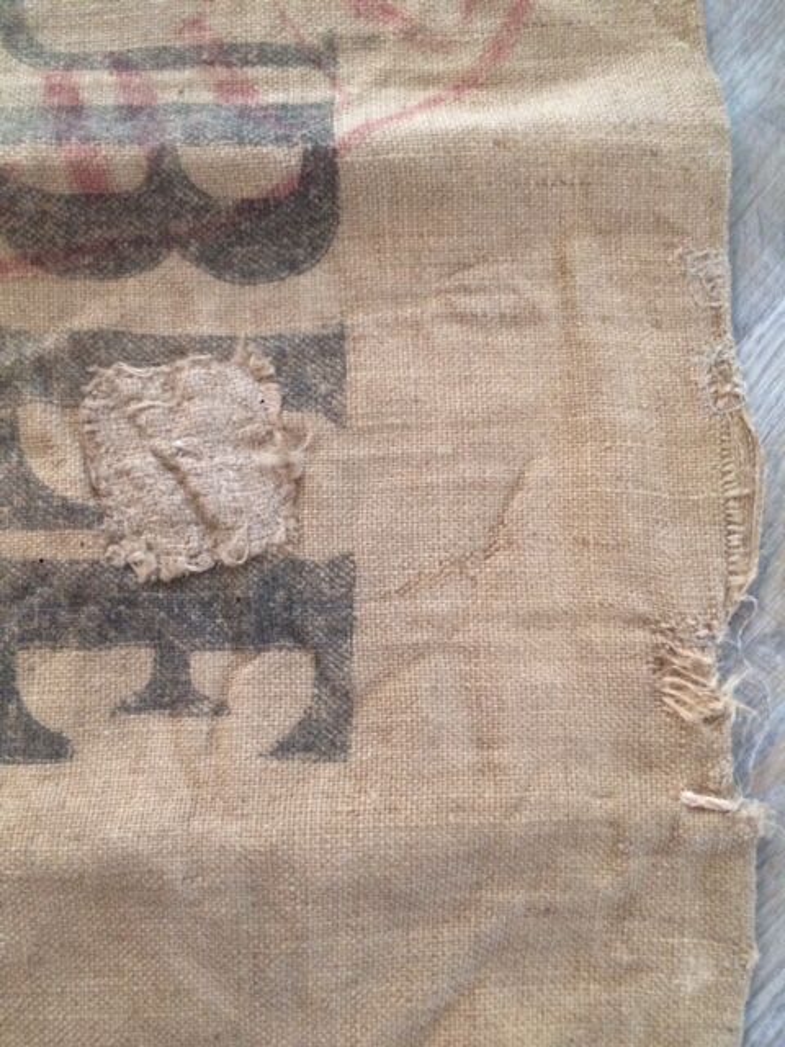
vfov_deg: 61.7
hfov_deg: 48.2
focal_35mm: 29
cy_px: 524
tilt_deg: -86.6
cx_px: 392
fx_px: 877
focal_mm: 4.15
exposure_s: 1/33
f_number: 2.2
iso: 320
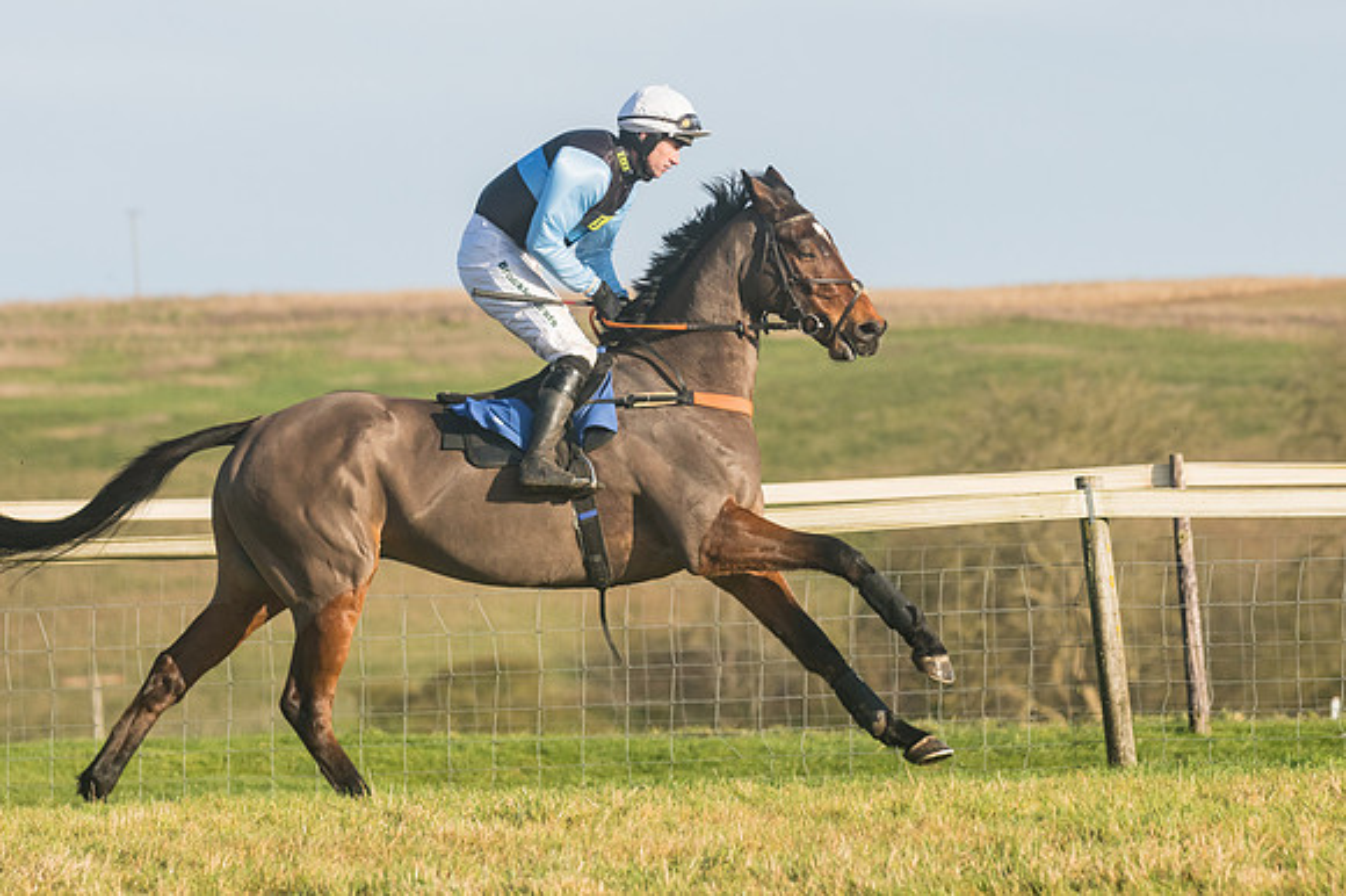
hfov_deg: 8.1
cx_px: 673
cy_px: 448
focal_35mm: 255
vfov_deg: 5.4
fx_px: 9528
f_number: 5
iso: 400
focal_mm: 170
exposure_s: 1/4000
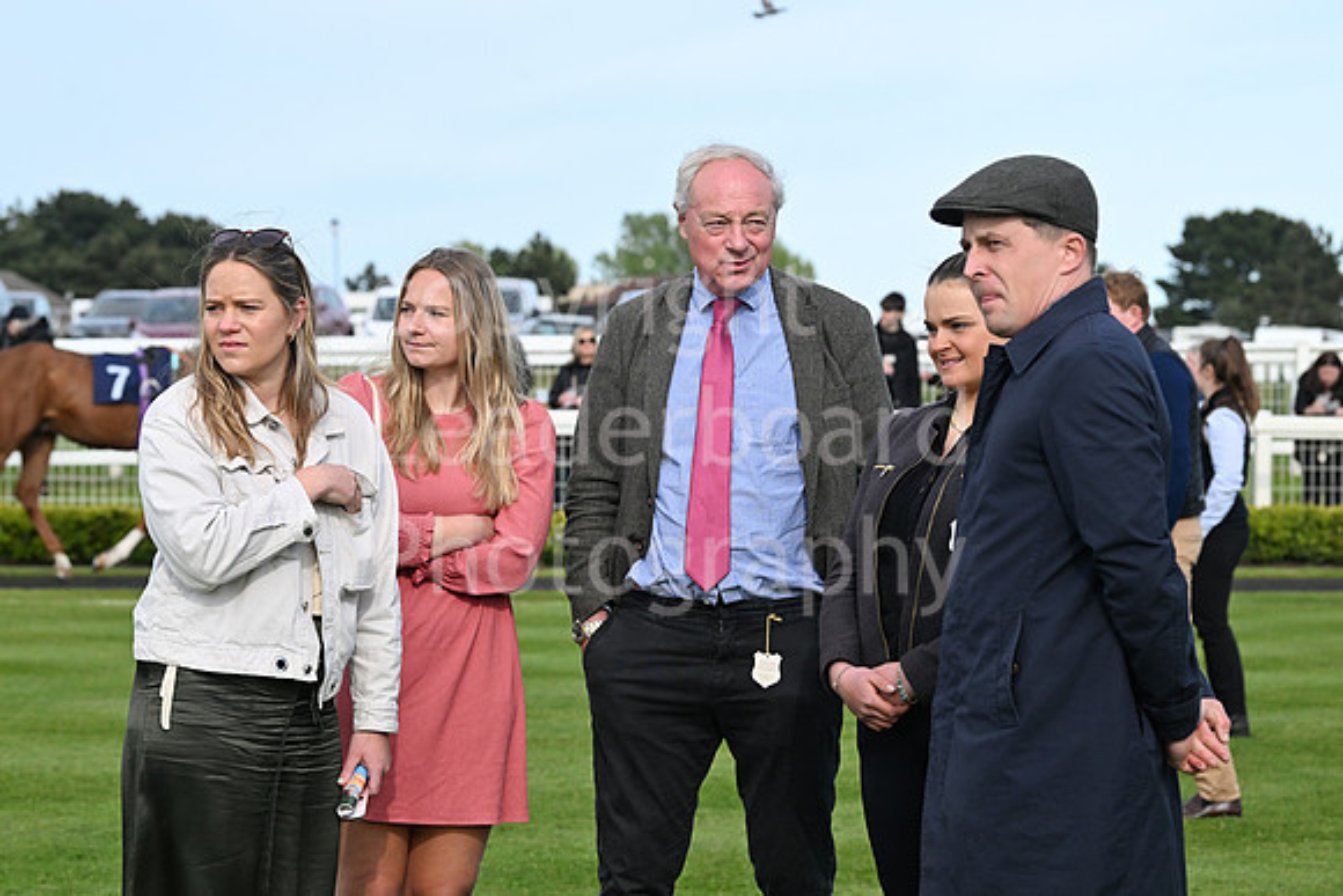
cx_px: 672
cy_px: 448
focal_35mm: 102
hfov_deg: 20.0
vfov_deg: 13.4
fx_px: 3806
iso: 800
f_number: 6.3
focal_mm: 102
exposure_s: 1/2000
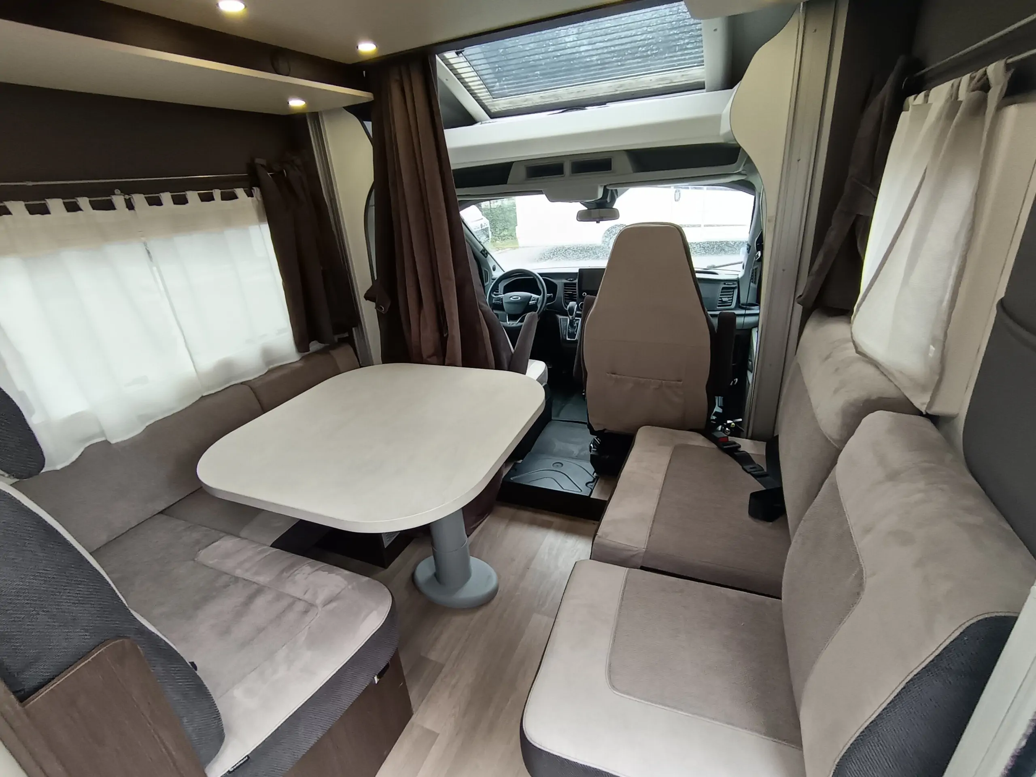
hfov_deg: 91.0
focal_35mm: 17
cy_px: 388
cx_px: 518
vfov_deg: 74.7
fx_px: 509
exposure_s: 1/100
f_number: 2.2
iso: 312
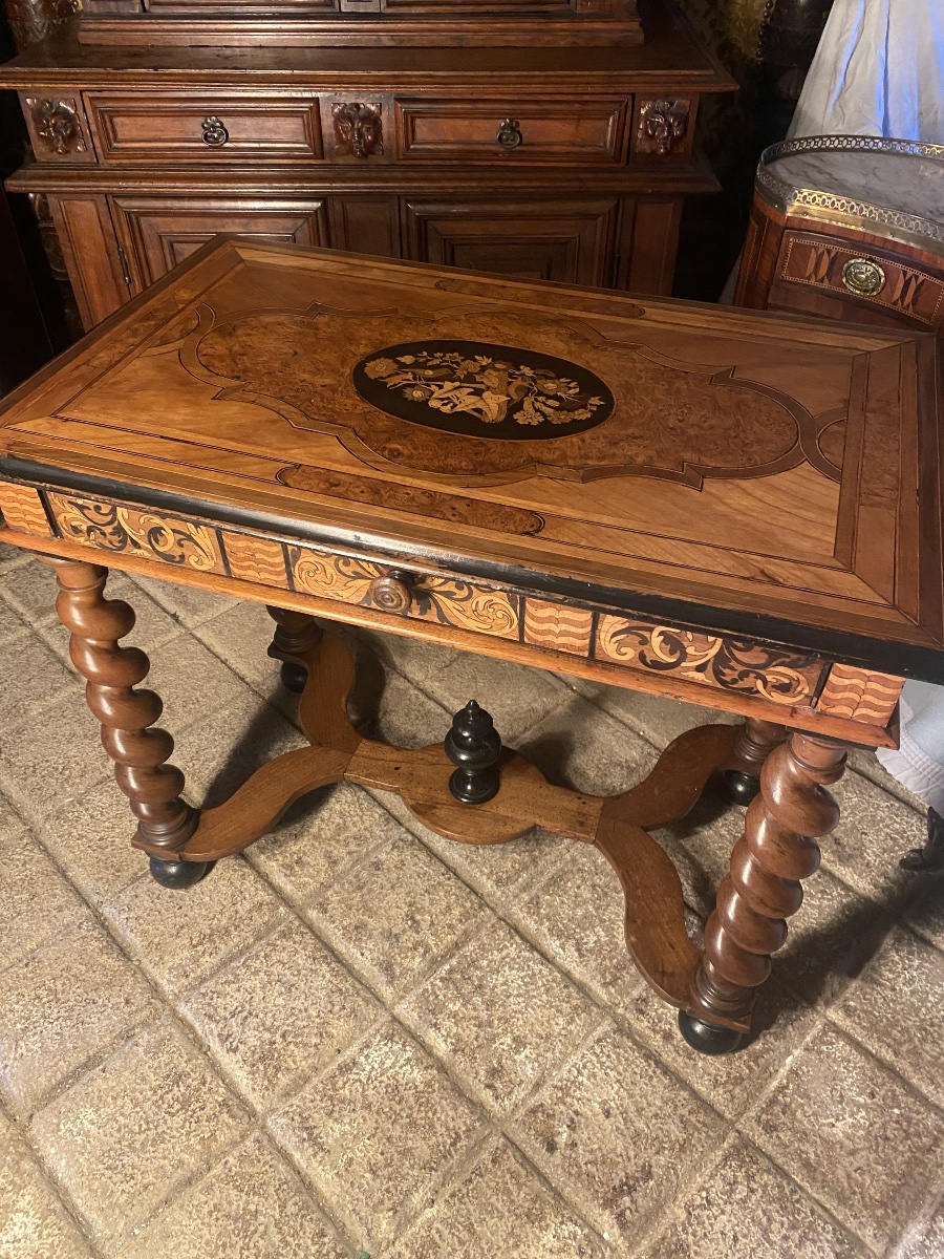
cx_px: 472
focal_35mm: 26
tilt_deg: -41.0
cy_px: 630
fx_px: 945
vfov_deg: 67.3
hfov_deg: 53.1
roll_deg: -0.2
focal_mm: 4.25
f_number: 1.8
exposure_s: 1/33
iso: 500
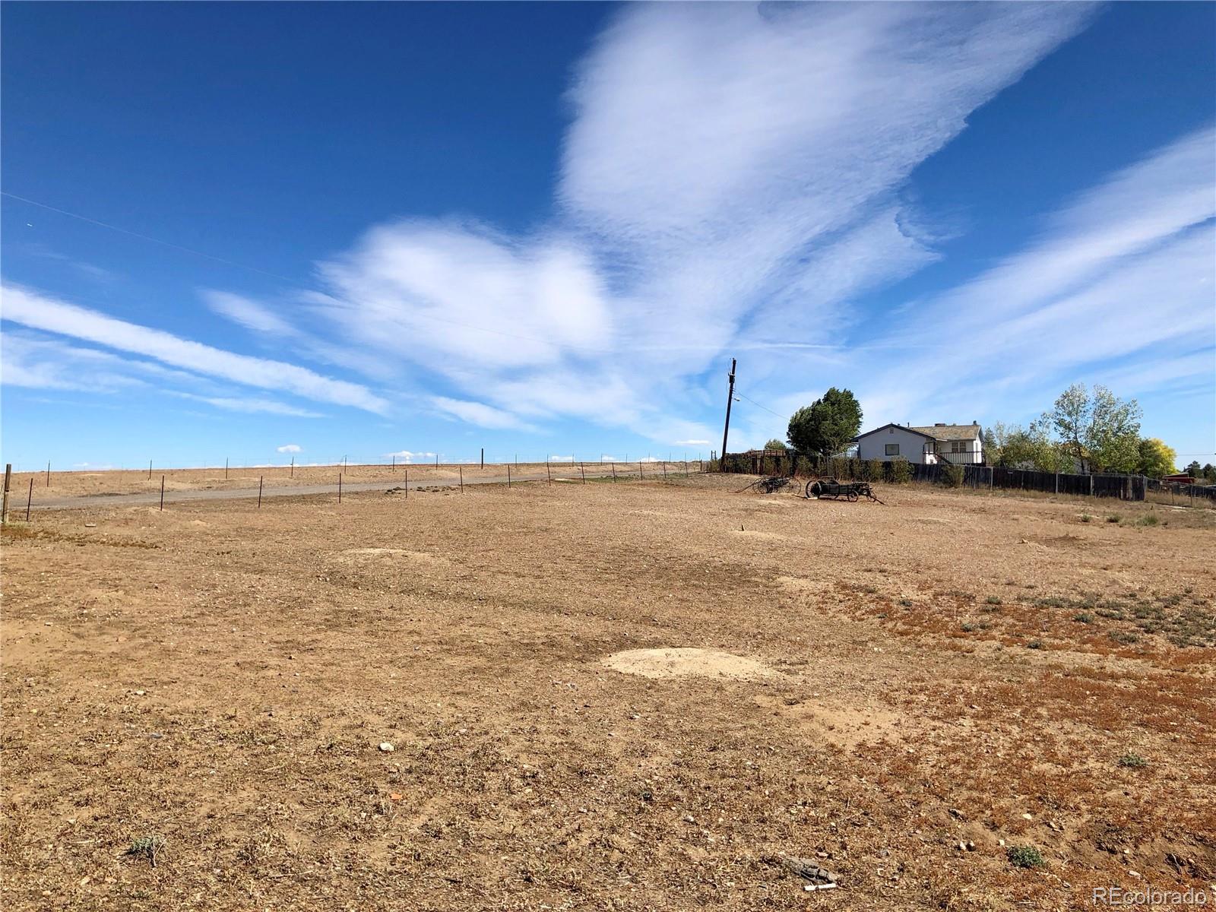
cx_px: 608
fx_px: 984
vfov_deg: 49.7
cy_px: 456
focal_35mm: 28
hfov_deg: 63.4
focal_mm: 4
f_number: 1.8
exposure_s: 1/2825
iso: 20
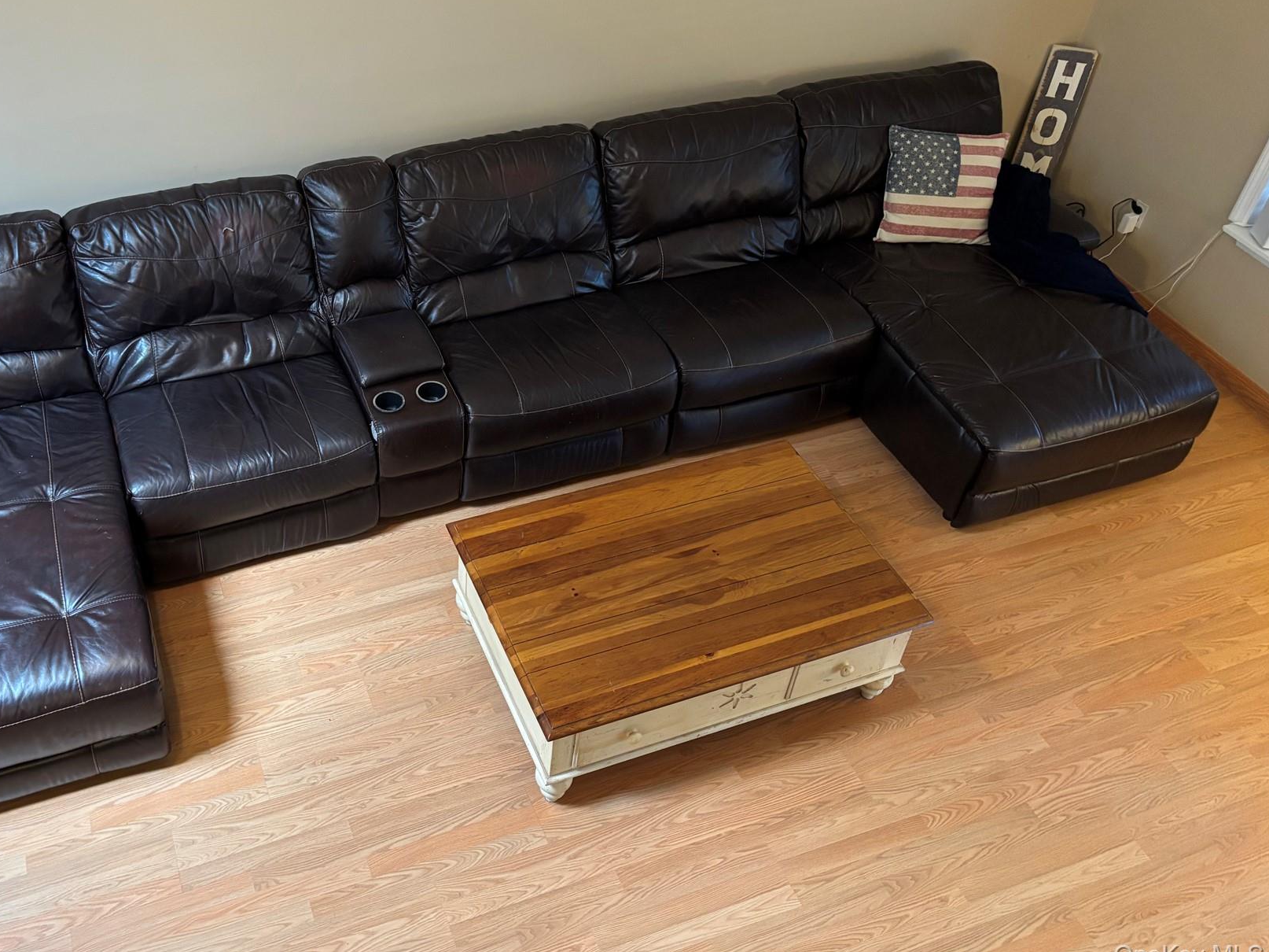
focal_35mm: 33
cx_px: 469
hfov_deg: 54.7
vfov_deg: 42.7
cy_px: 369
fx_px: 1210
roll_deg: -0.9
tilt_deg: -41.0
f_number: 1.6
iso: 500
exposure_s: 1/60
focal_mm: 5.96
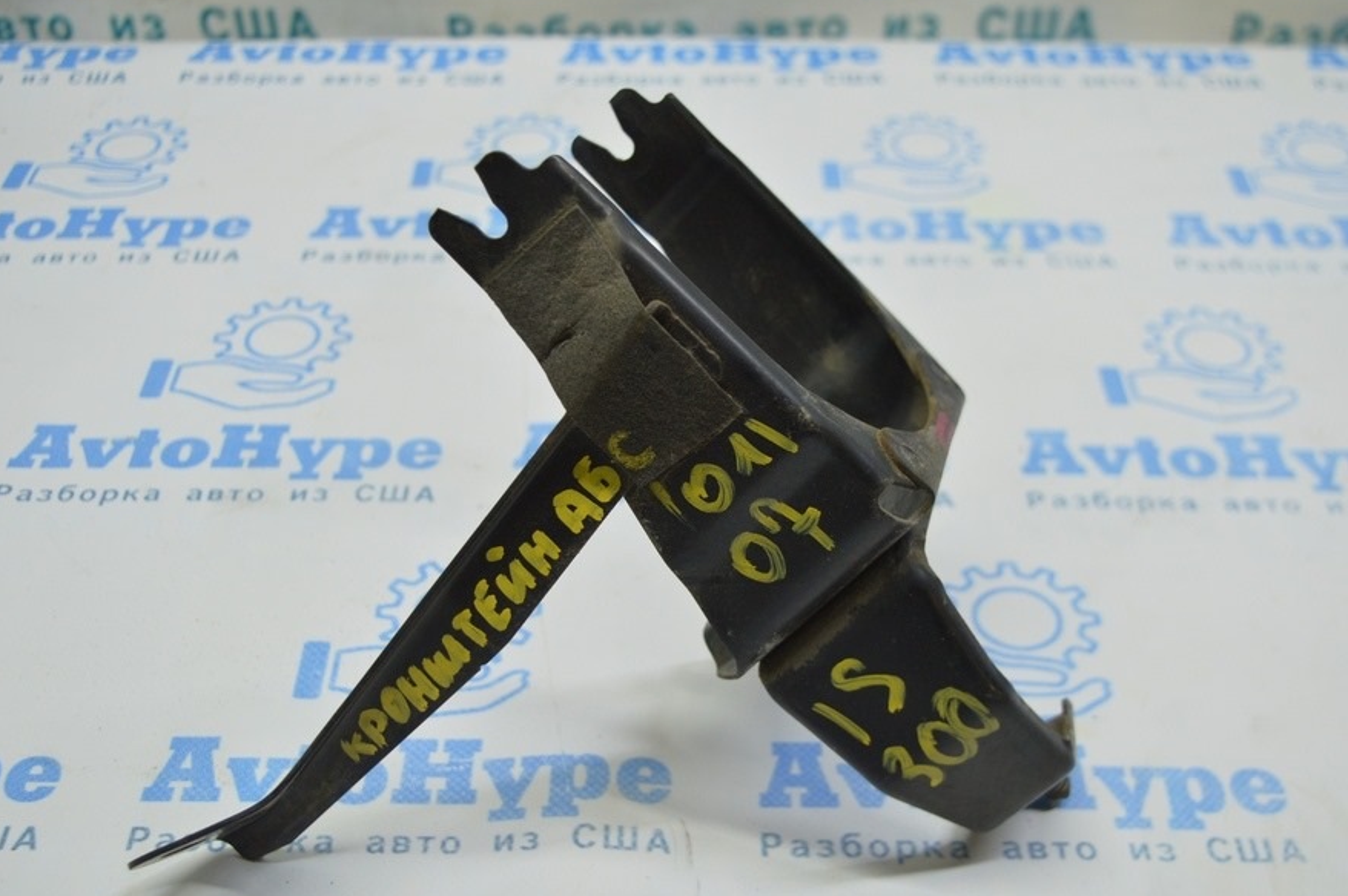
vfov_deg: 27.5
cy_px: 478
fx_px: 1833
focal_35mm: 49
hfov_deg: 40.4
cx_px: 636
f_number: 4.5
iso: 400
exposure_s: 1/60
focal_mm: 28
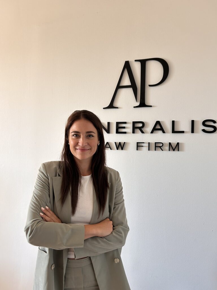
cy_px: 145
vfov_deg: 67.3
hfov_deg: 53.1
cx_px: 108
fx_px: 217
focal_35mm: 26
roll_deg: +0.1
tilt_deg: -0.2
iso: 125
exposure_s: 1/121
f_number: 1.5
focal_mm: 5.7
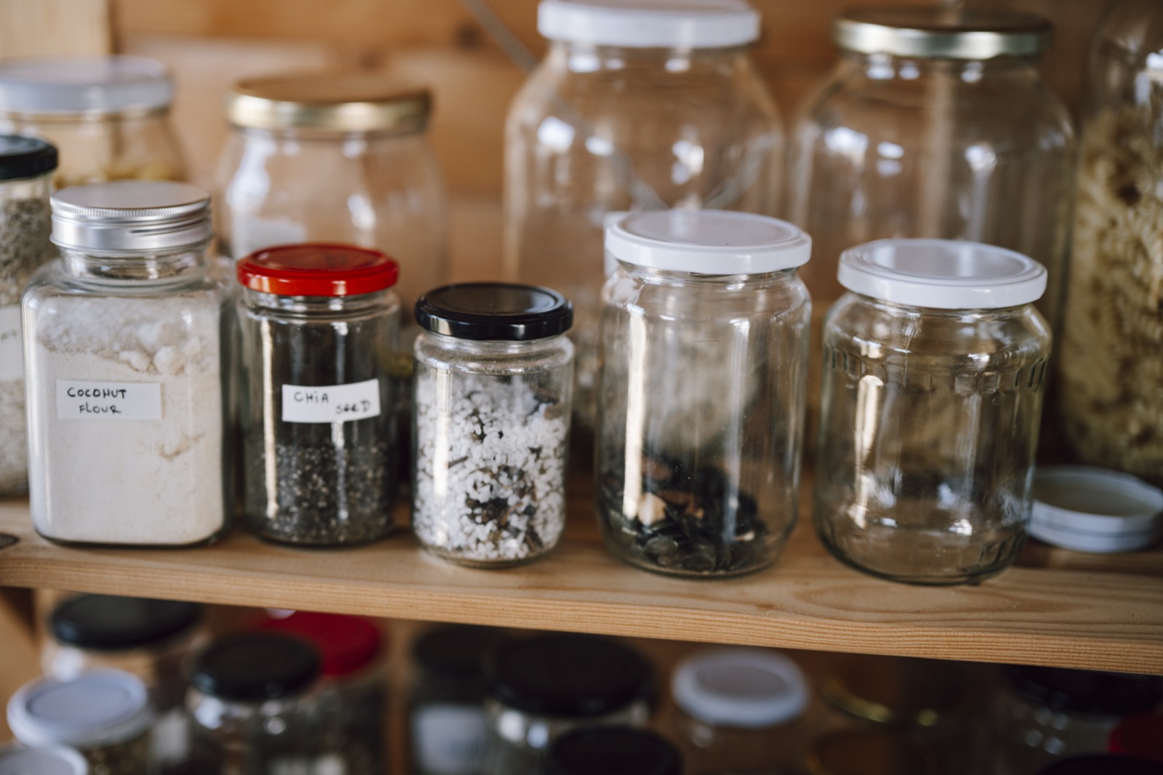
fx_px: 1615
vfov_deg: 27.0
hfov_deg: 39.6
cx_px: 582
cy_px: 388
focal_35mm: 50
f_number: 1.4
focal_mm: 50
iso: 200
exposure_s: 1/500
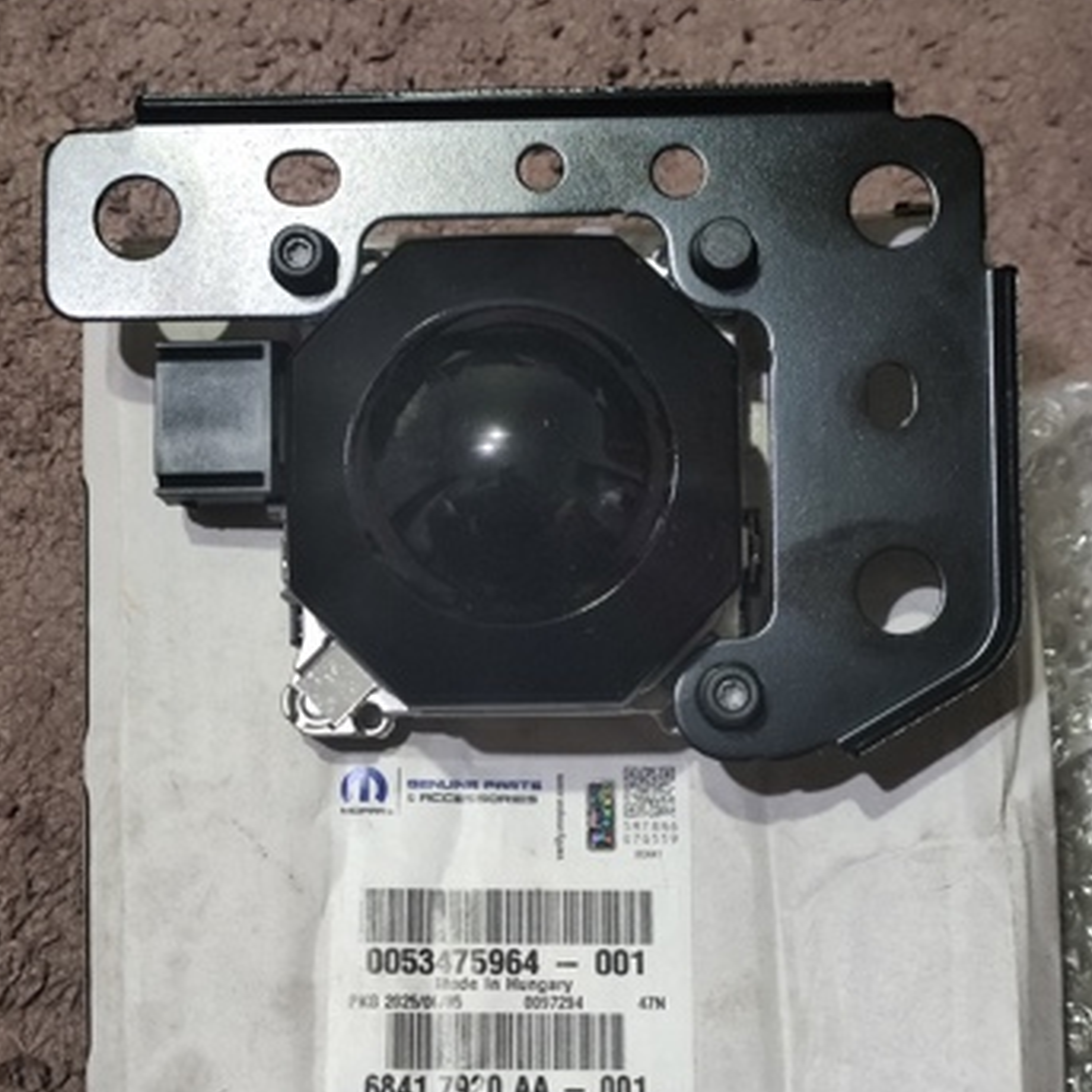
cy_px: 614
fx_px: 749
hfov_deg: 72.1
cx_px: 546
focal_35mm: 21
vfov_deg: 71.8
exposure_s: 1/33
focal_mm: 4.74
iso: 1255
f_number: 1.79
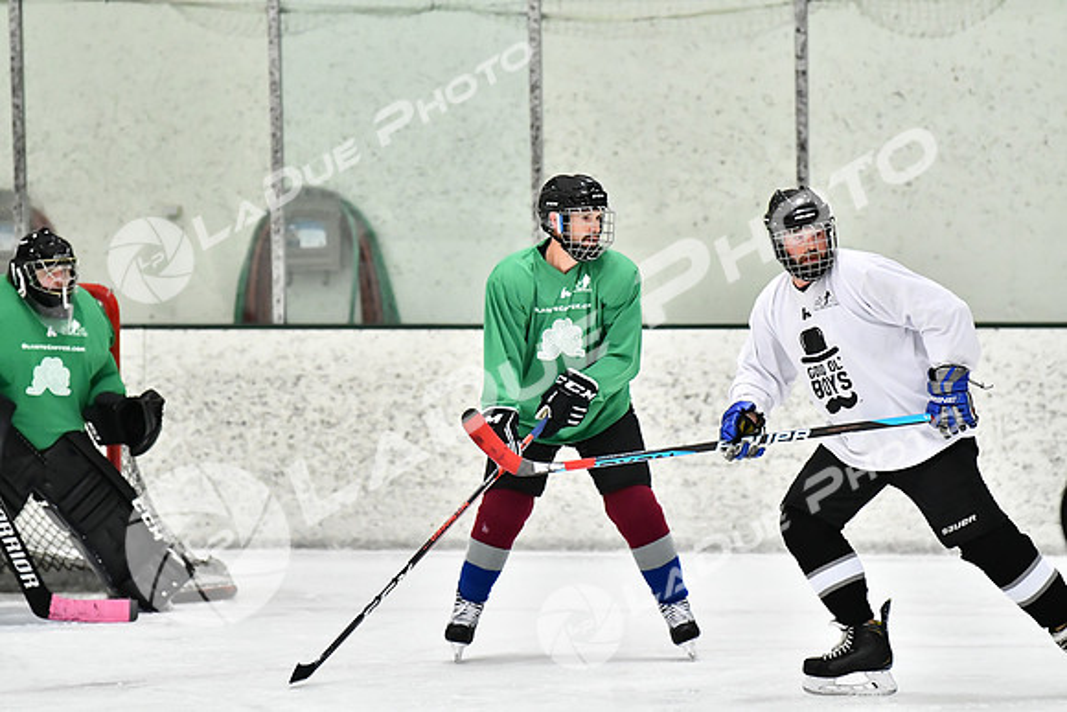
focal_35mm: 278
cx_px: 534
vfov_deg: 5.0
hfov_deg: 7.4
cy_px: 356
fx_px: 8226
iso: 5000
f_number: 2.8
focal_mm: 185
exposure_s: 1/1250
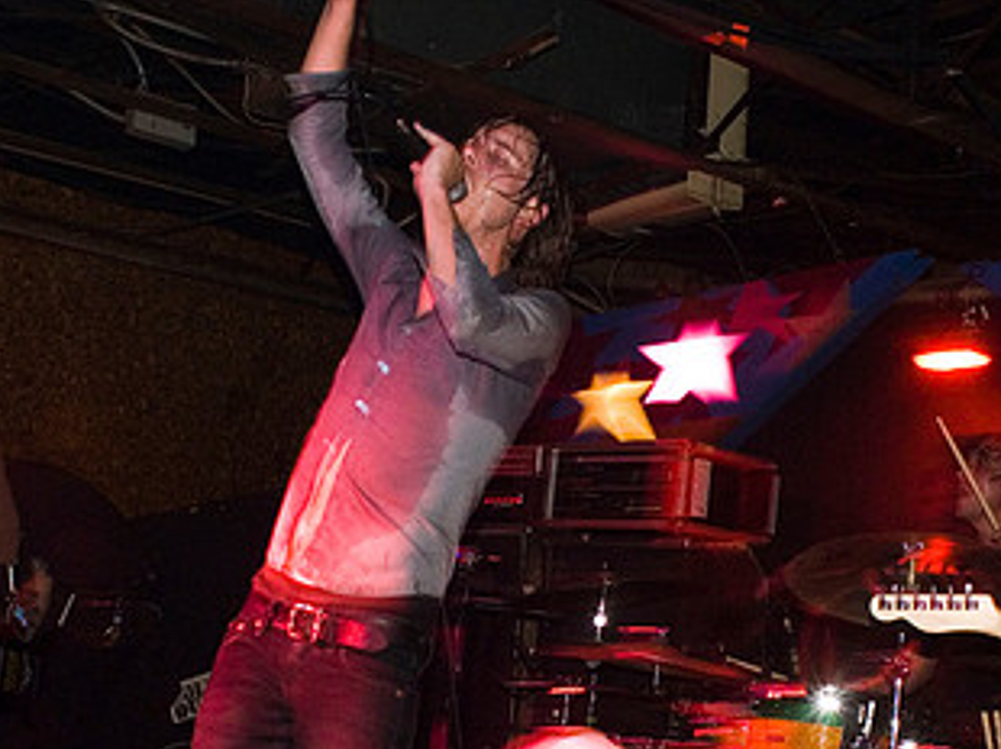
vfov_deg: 26.7
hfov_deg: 35.6
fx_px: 1560
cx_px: 533
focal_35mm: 54
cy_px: 546
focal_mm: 20
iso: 1600
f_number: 6.3
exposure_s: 1/10
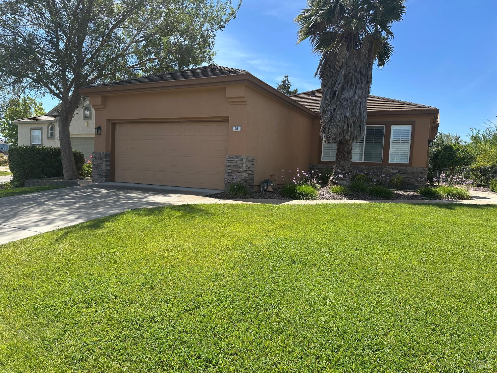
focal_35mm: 24
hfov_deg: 71.6
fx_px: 345
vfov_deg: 56.8
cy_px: 186
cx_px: 248
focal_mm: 6.86
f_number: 1.78
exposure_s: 1/2967
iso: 80
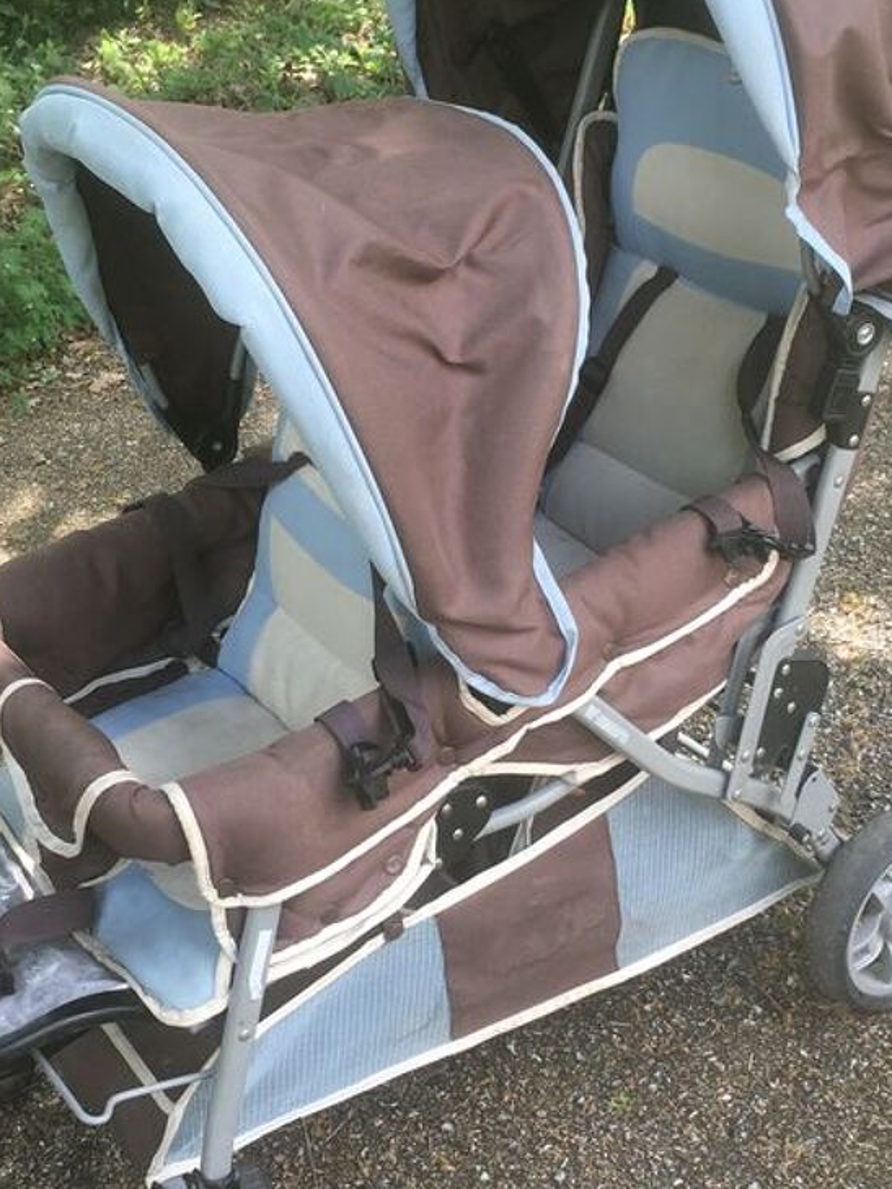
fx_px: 1820
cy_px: 554
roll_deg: +3.8
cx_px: 461
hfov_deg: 27.5
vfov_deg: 36.1
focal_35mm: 53
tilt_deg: -33.3
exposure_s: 1/111
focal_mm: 4.15
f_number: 2.2
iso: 25
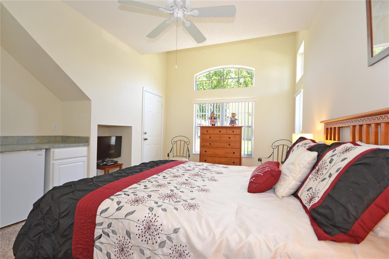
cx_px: 194
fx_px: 178
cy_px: 130
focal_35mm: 16
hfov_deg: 95.0
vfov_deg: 72.0
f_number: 4.2
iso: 400
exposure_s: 1/80
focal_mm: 11
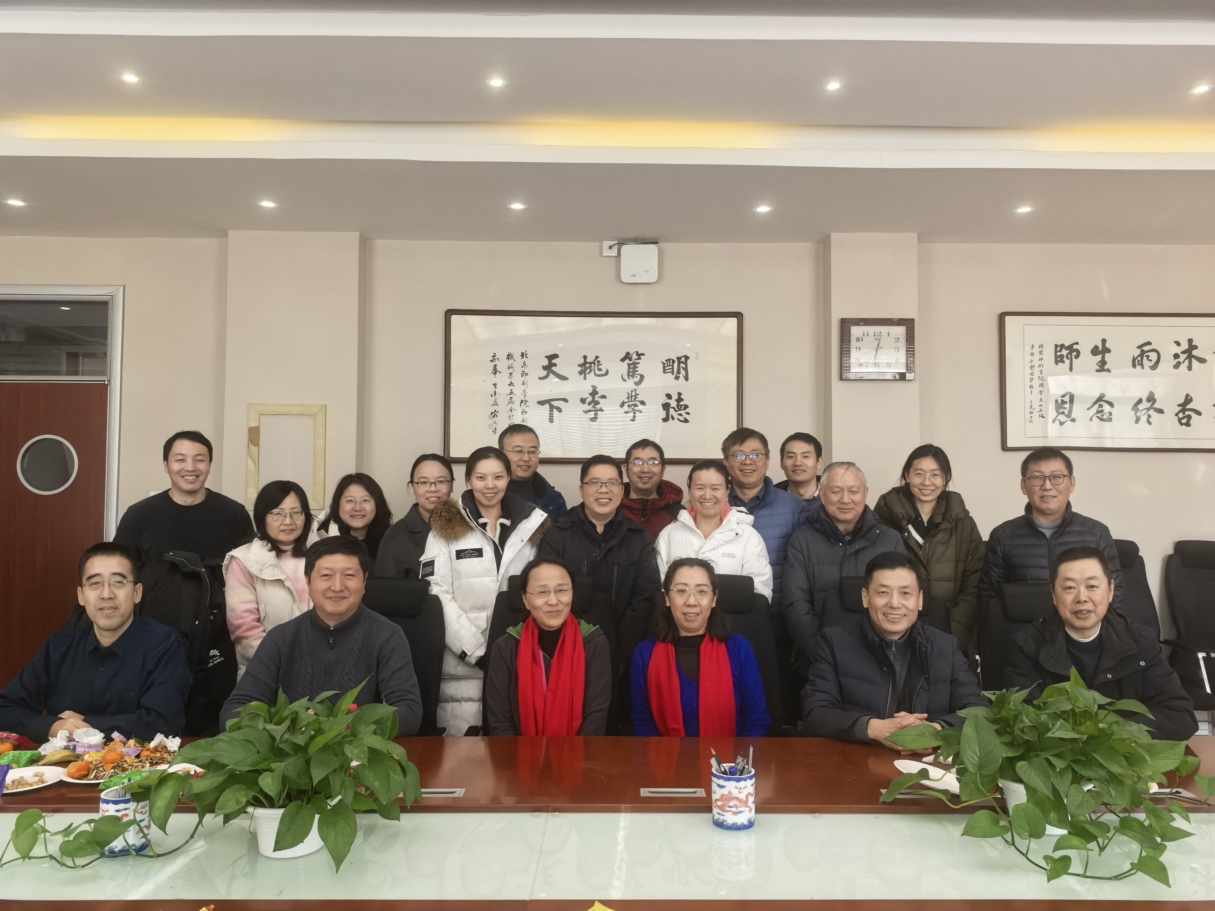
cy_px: 456
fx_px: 842
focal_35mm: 24
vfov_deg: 56.8
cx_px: 608
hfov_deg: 71.6
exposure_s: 1/100
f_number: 4
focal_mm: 6.98
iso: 400
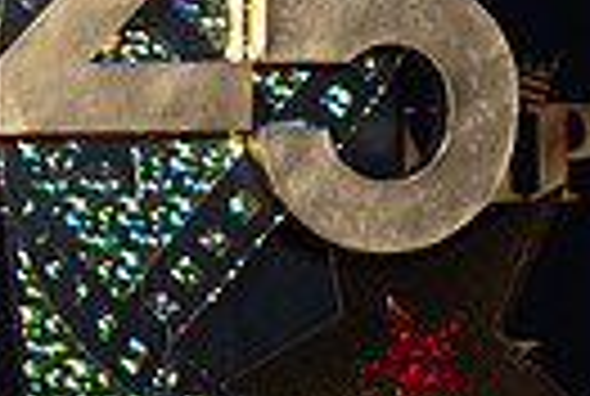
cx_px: -644
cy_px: 776
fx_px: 4501
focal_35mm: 274
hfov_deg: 7.2
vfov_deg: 5.0
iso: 400
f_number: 8
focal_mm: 62
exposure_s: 1/80
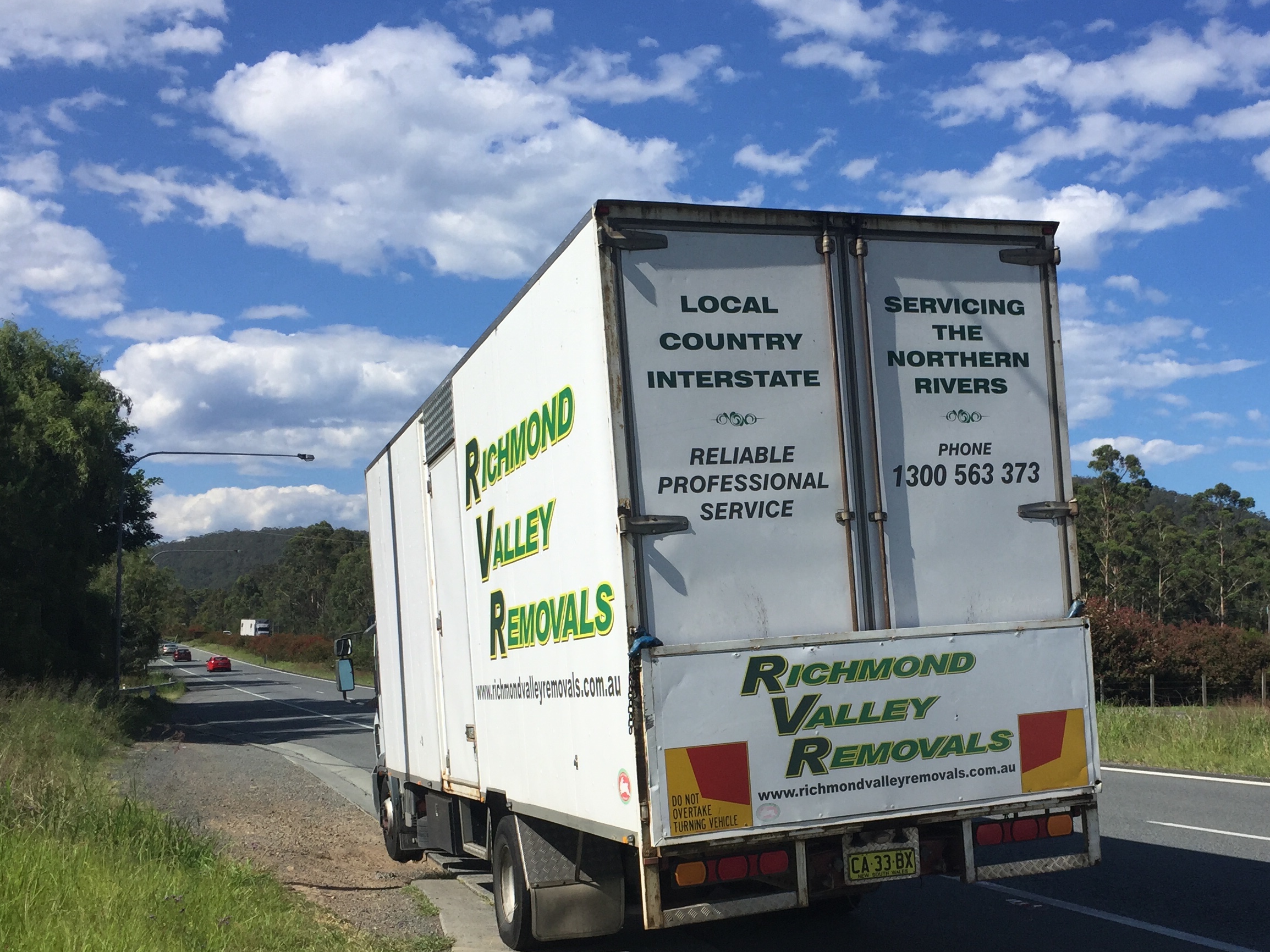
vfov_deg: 34.8
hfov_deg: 45.2
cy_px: 627
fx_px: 1504
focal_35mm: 41
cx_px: 823
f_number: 2.2
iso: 32
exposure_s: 1/3049
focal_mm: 4.15
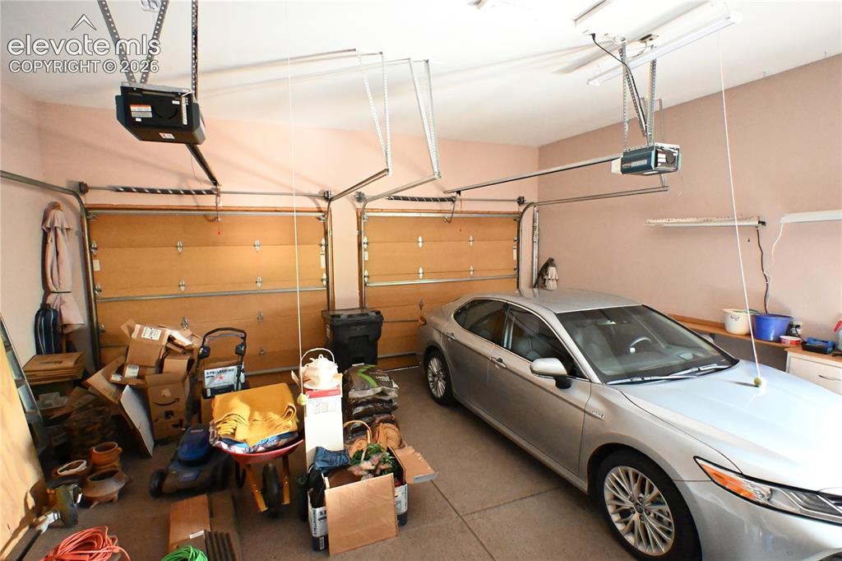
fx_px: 421
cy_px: 280
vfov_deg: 67.3
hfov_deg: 90.0
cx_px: 421
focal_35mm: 18
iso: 12800
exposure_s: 1/30
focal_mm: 12
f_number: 3.5
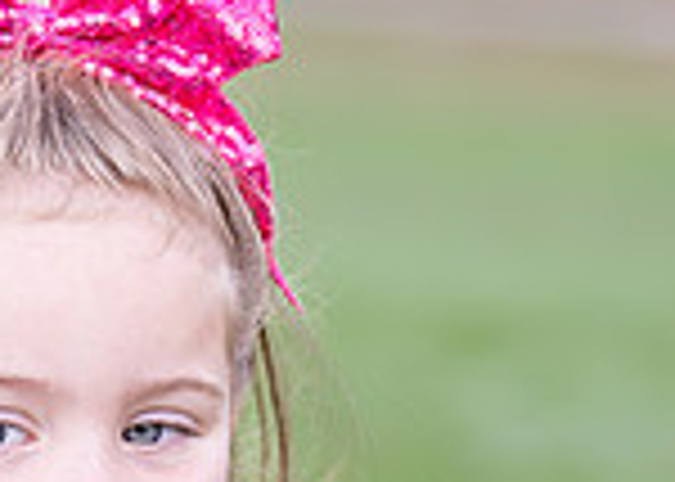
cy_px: 714
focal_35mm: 416
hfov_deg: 4.8
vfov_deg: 3.4
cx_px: -35
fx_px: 7971
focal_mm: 70
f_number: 2.8
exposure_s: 1/800
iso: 500
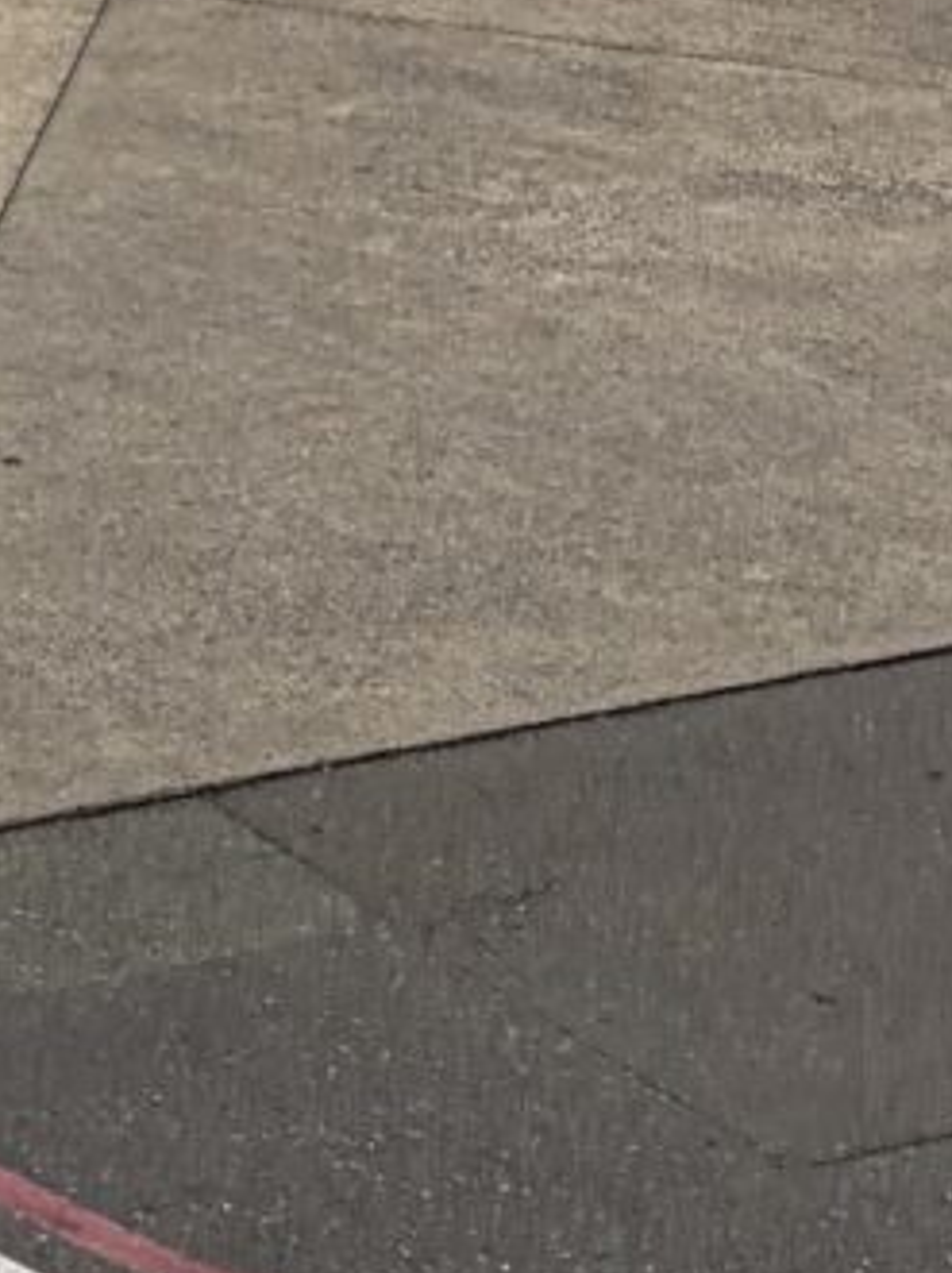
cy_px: -802
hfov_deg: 6.8
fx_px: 7417
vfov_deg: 9.5
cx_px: -1619
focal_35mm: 202
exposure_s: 1/2865
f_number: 1.6
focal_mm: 5.96
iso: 50
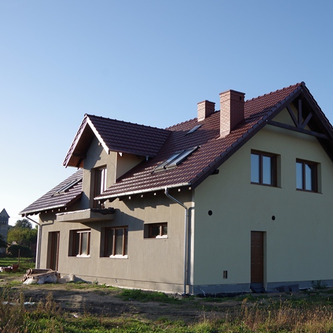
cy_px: 169
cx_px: 235
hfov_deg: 37.7
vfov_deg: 38.3
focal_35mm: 44
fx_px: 479
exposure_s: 1/160
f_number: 7.1
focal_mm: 21
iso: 100
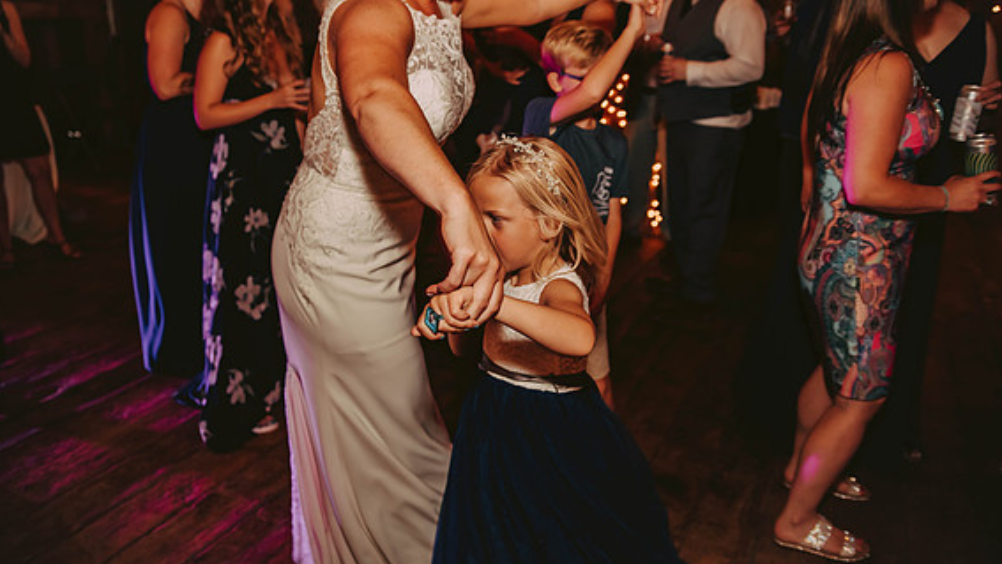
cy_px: 229
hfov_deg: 64.3
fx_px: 797
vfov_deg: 38.8
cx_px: 493
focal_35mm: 30
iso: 1250
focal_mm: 28
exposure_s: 1/125
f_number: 2.8
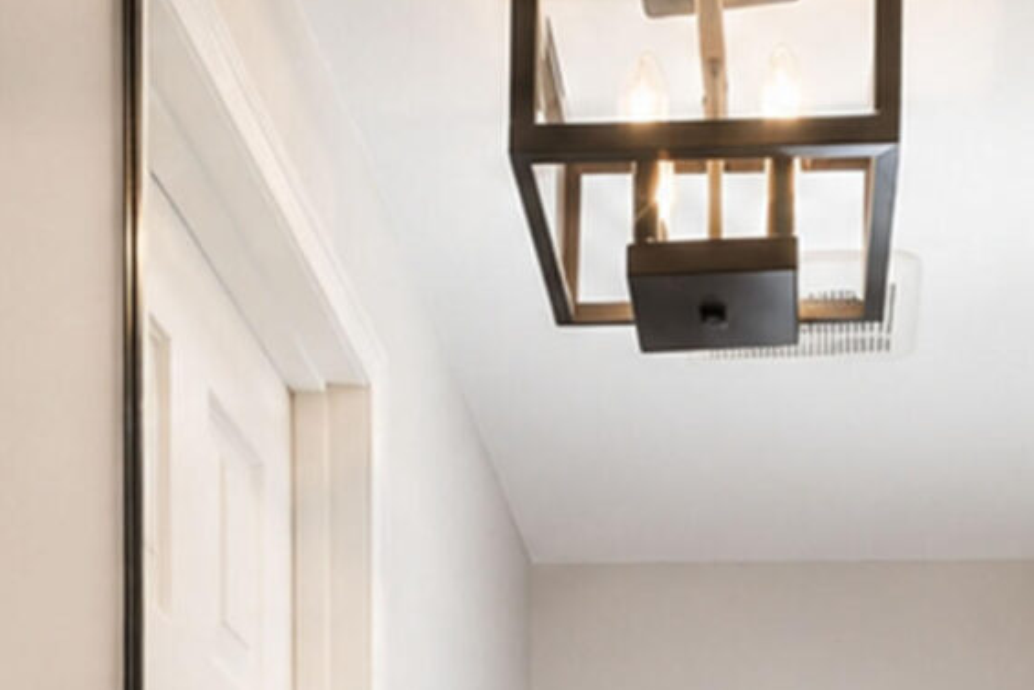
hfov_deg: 29.6
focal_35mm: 68
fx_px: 1953
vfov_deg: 16.5
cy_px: 1267
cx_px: 553
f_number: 10
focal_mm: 10
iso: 1600
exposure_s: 1/320
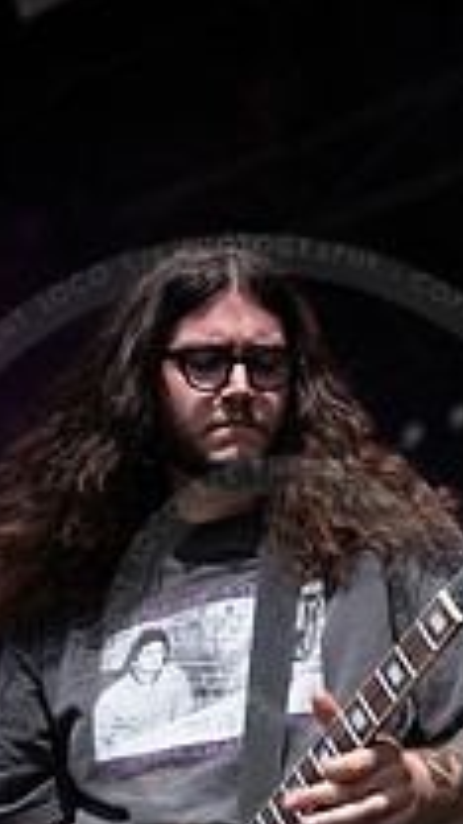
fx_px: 3165
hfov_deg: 8.4
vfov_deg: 14.7
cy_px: 717
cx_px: 356
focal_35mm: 145
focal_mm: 64
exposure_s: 1/2000
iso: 100
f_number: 2.8
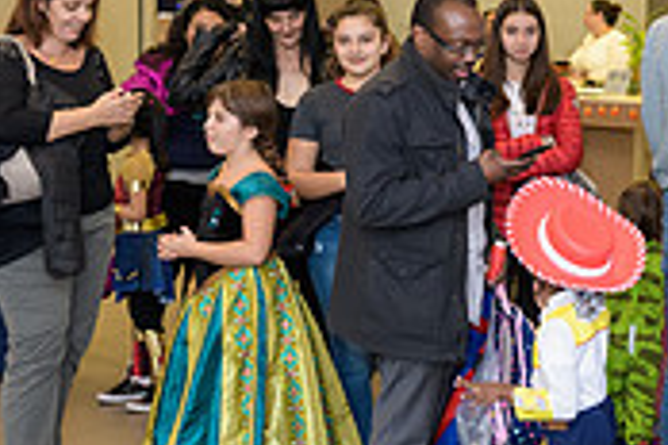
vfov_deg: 17.0
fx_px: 1484
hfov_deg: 24.4
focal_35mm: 80
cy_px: 148
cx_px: 645
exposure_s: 1/125
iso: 800
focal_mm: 24
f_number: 3.2
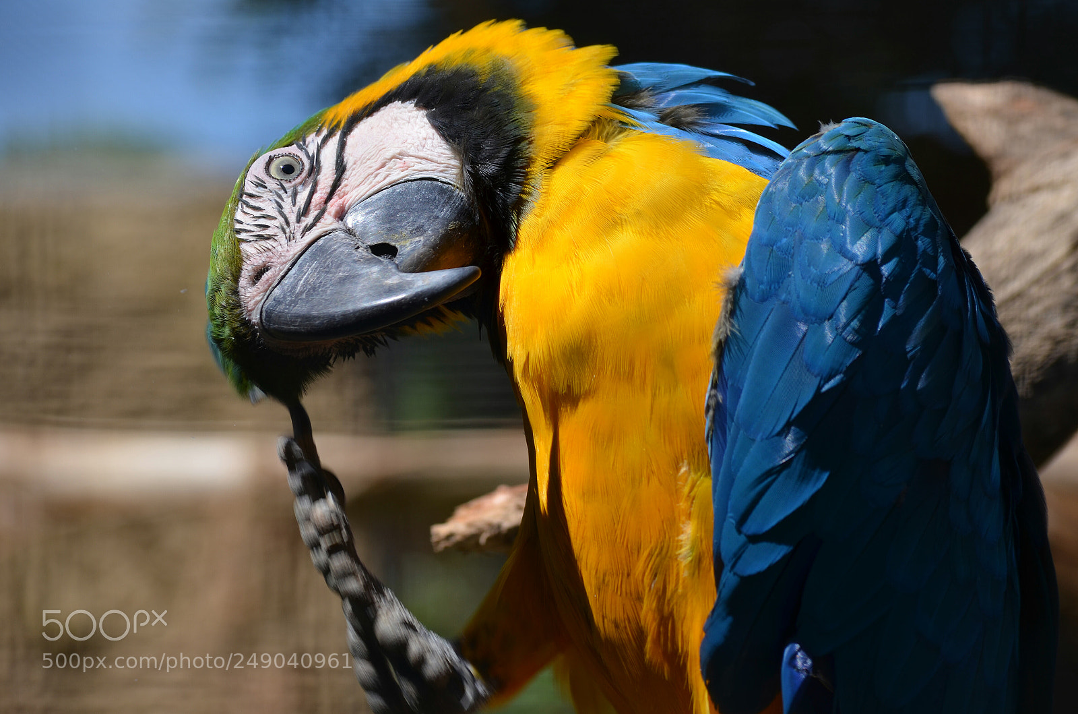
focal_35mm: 188
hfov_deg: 11.0
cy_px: 357
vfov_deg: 7.3
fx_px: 5602
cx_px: 539
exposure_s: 1/250
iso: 100
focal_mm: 125
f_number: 8
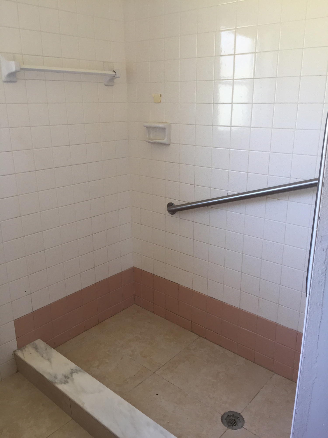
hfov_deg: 48.2
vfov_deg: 61.7
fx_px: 366
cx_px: 164
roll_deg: -0.9
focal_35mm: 29
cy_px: 219
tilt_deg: -16.9
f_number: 2.2
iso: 50
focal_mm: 4.15
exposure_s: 1/30
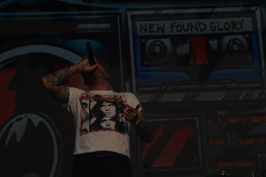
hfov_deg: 19.5
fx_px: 776
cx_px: 133
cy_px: 88
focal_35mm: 105
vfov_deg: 13.0
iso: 100
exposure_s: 1/2000
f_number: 8
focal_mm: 105
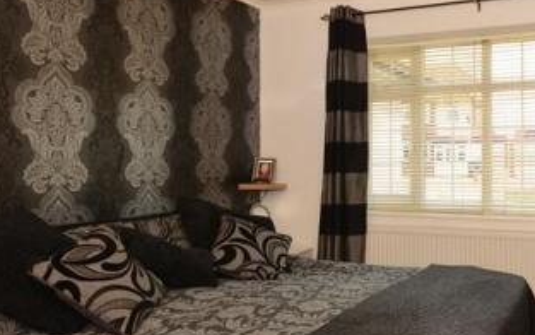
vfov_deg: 39.5
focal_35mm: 32
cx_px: 414
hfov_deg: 56.1
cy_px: 158
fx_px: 467
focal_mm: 10
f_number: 7.1
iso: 200
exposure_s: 1/160
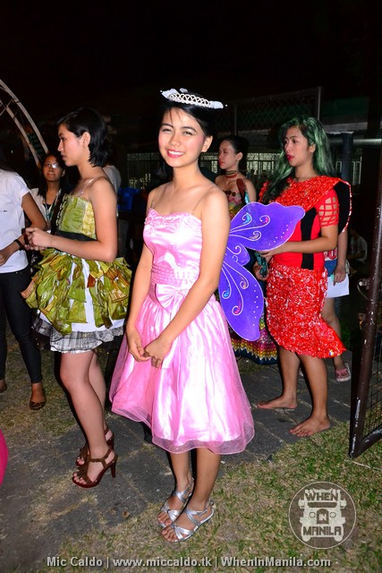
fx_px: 429
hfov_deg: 48.0
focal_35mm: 27
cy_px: 286
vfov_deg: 67.4
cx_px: 191
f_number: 5.6
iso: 3200
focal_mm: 18
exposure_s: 1/60
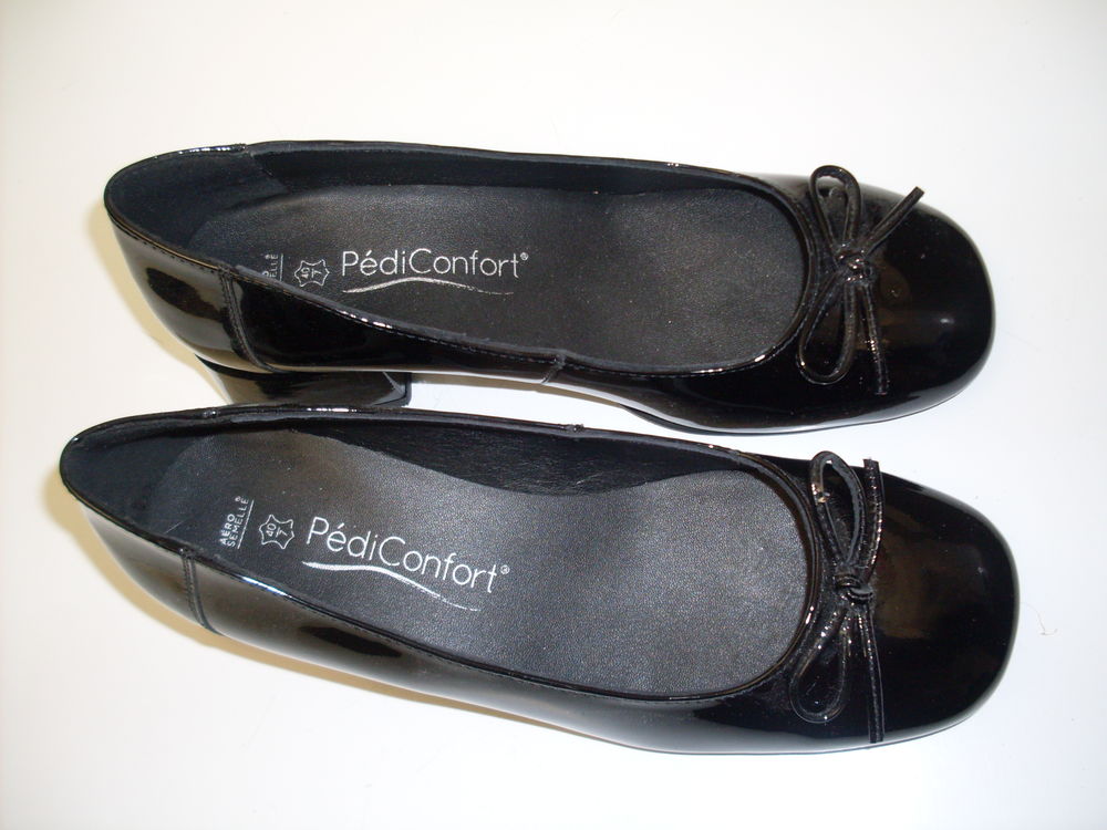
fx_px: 1215
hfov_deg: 49.0
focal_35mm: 38
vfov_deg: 37.7
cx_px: 554
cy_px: 415
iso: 100
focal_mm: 6.3
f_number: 2.8
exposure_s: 1/45
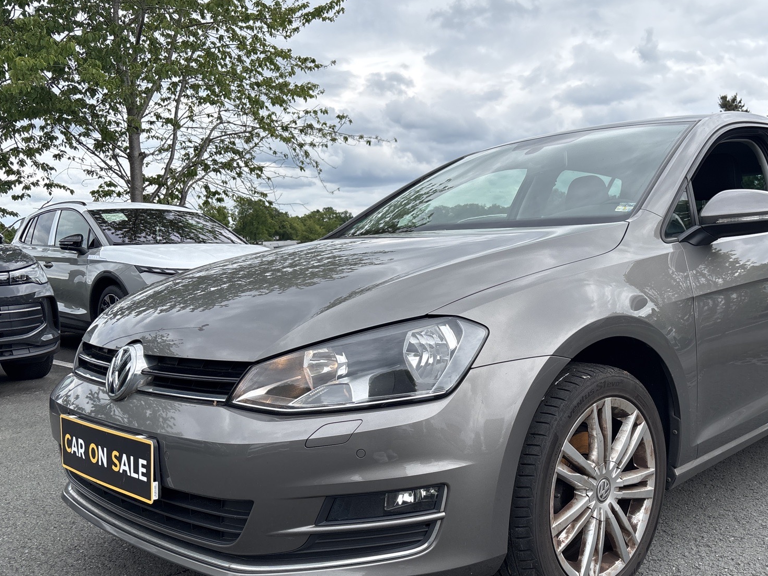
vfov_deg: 41.5
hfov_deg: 53.4
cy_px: 363
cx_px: 476
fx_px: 754
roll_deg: +1.8
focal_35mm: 34
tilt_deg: -9.4
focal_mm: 5.96
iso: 50
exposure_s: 1/1912
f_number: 1.6
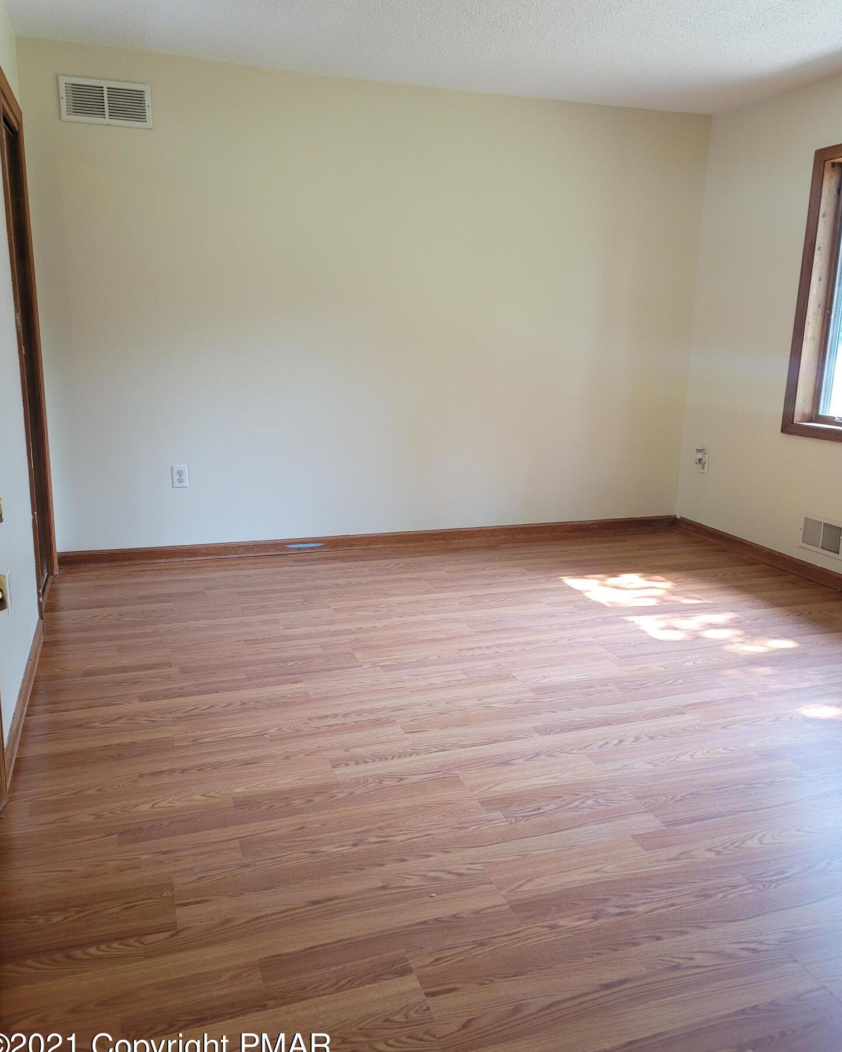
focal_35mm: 27
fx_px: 841
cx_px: 419
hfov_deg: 53.2
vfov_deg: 64.1
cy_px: 517
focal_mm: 7
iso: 200
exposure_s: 1/40
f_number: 1.8
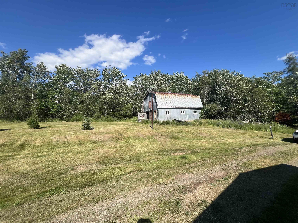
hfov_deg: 106.2
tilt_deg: +3.6
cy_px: 112
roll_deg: +1.2
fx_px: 112
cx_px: 149
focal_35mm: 13
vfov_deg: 89.9
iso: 32
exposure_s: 1/1220
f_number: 1.8
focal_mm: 1.57
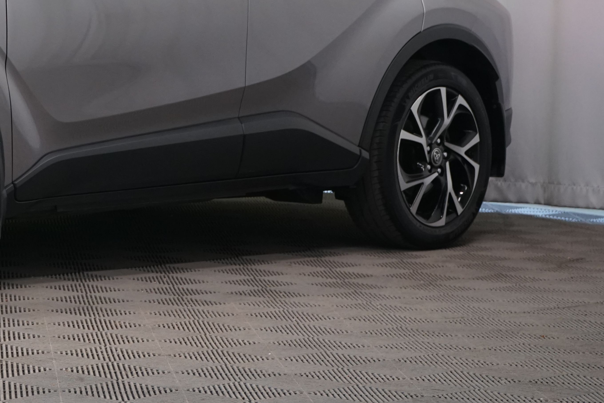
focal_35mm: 150
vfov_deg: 9.1
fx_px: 2516
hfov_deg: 13.4
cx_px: -55
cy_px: 7
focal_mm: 68
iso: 1250
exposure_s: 1/25
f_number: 7.1
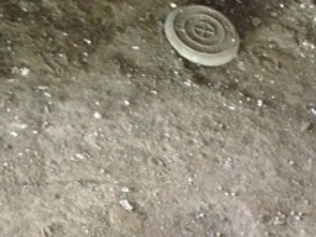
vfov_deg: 14.6
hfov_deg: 19.4
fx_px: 895
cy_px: 293
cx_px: 328
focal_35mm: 98
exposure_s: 1/15
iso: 400
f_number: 2.4
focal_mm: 4.12
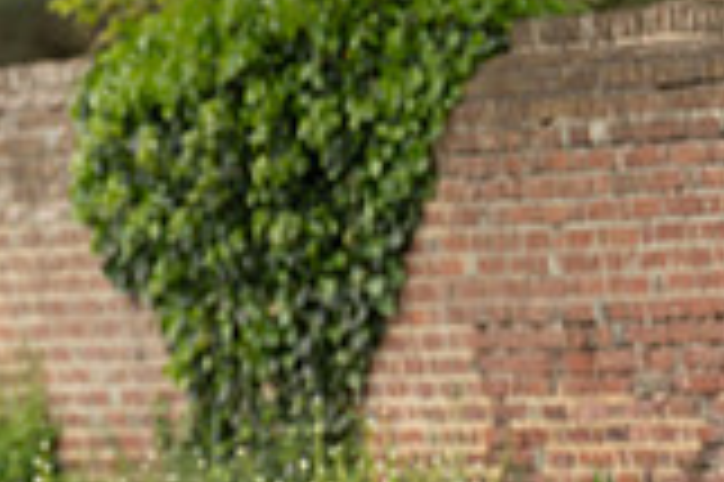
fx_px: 14505
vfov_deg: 1.9
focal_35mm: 722
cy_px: 390
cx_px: -297
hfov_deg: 2.9
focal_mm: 200
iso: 400
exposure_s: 1/1000
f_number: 3.5
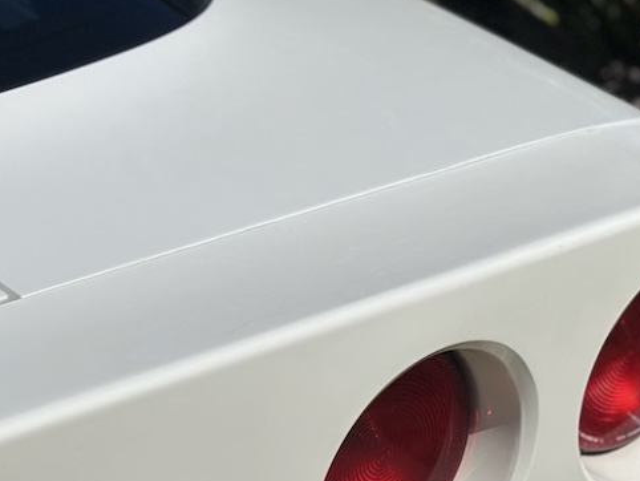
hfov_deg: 14.0
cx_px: 260
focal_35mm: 141
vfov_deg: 10.4
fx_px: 2608
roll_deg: +1.9
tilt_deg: -28.9
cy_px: 569
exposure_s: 1/18868
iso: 64
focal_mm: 6.86
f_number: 1.78
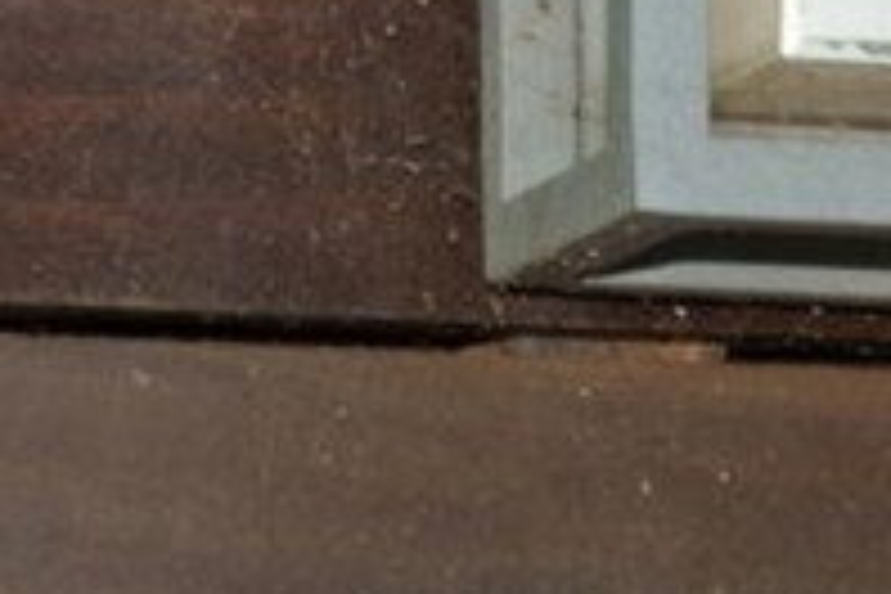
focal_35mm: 439
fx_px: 10864
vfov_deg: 3.1
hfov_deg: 4.6
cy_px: 1112
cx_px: 1899
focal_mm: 85
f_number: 16
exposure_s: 1/160
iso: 400
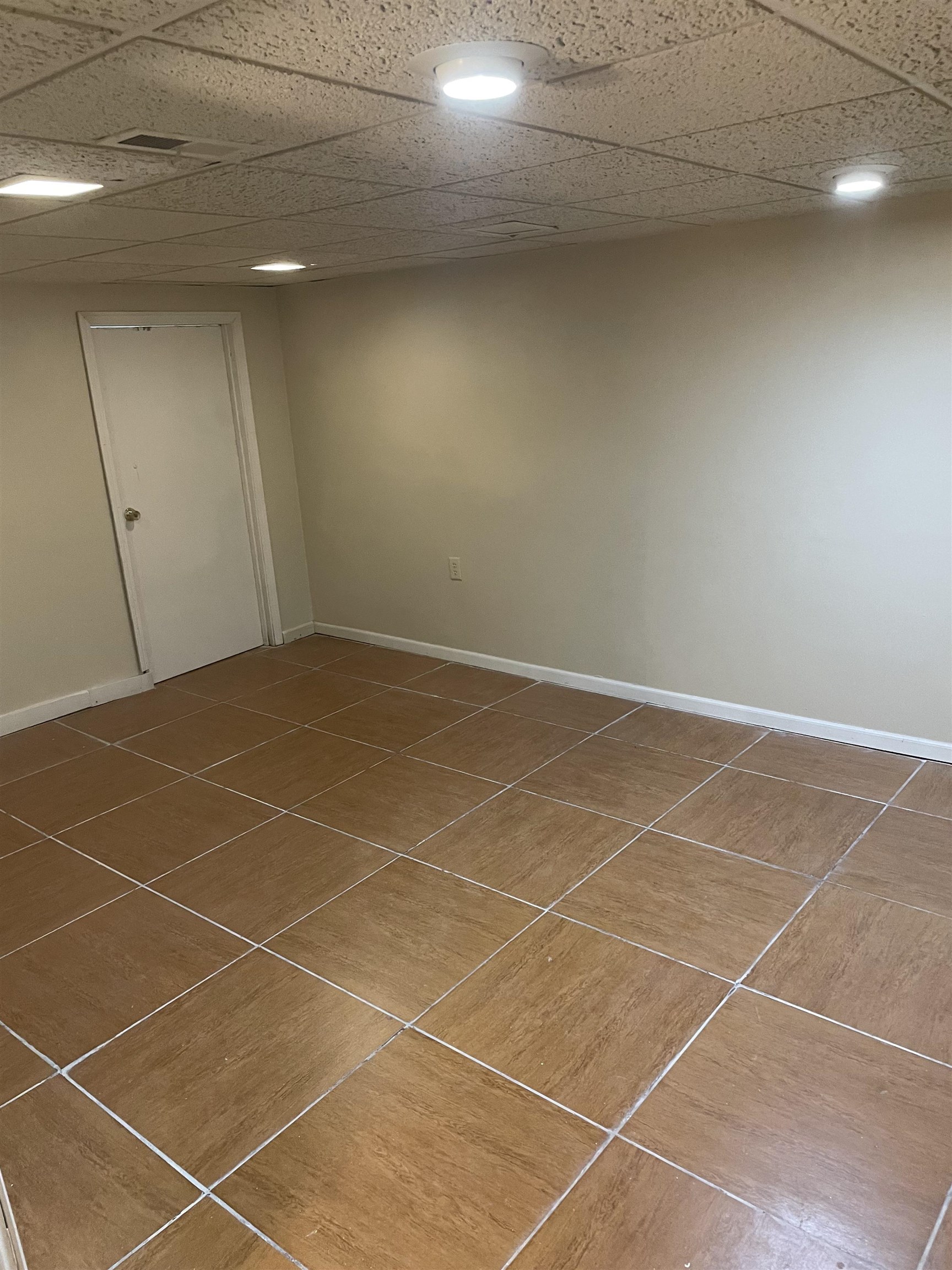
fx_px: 953
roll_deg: +3.8
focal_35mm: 26
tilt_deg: -16.1
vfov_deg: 67.3
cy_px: 635
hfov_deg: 53.1
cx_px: 476
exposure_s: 1/40
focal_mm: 4.2
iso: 400
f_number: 1.6
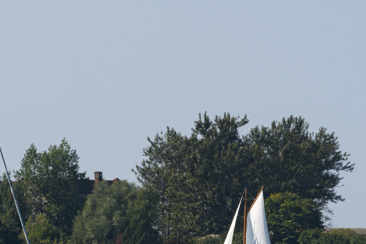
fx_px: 7421
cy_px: 209
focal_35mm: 730
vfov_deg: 1.9
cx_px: 93
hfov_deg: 2.8
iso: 200
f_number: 8
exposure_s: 1/800
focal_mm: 280
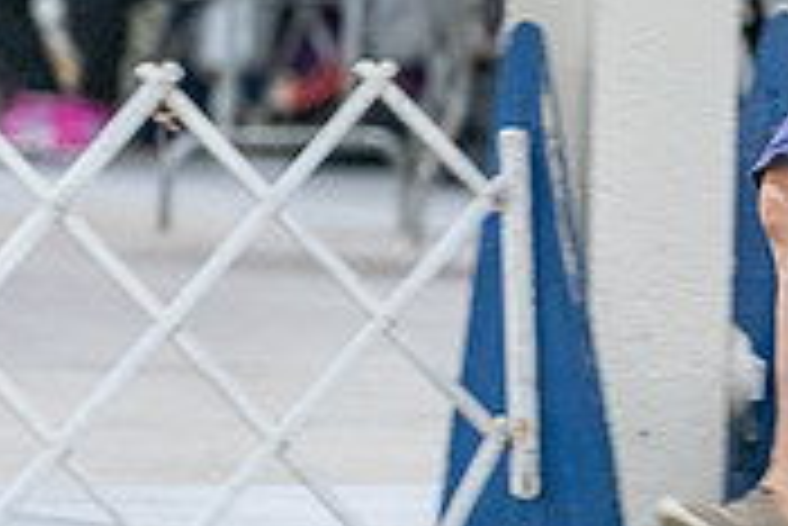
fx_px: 12925
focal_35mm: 590
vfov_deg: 2.3
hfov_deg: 3.5
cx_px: 1108
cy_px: 29
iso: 6400
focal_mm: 178
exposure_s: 1/200
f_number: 3.2
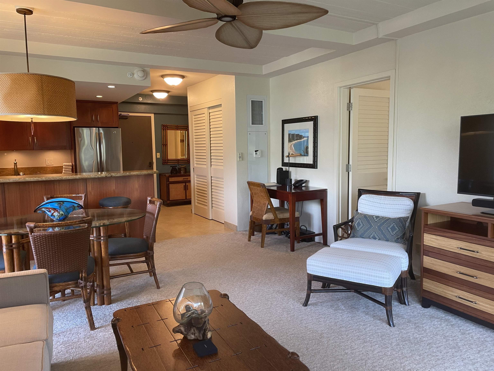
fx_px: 371
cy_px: 186
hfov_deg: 67.3
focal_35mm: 26
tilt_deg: -5.7
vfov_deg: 53.1
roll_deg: +1.3
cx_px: 247
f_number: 1.6
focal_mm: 4.2
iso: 100
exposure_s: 1/60
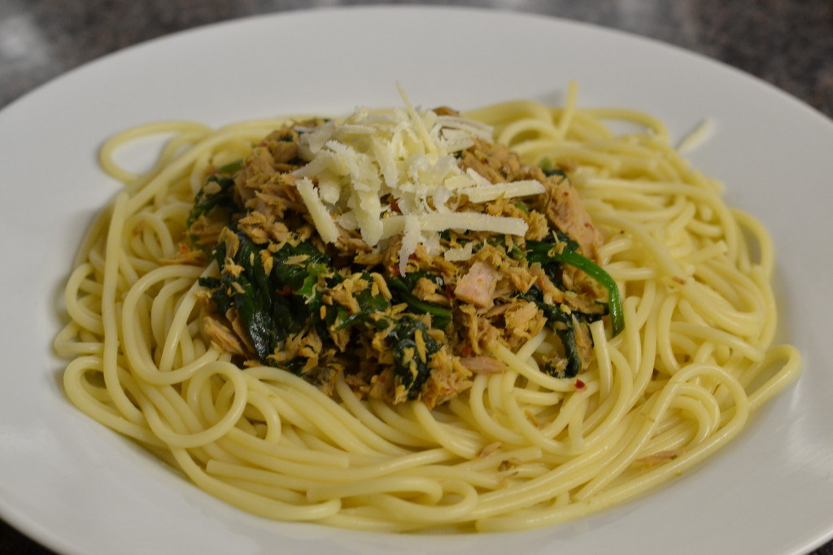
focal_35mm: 75
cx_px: 416
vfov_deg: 18.2
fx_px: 1735
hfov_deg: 27.0
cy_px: 278
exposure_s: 1/40
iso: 1600
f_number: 5
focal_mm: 50
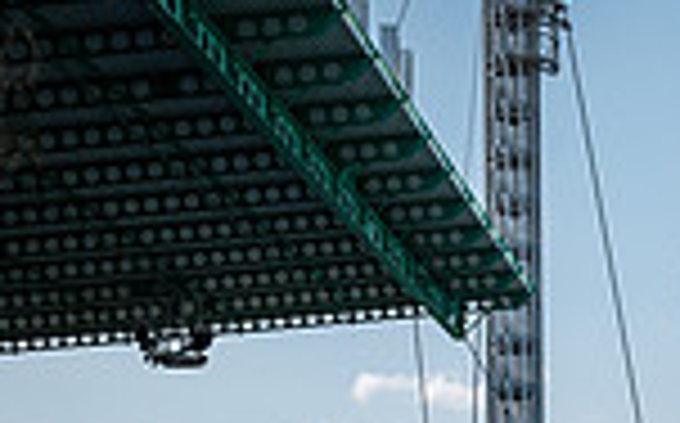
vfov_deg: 9.3
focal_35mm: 133
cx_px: 910
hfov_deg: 14.9
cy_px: 795
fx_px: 2462
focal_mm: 32
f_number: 5.6
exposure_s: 1/2500
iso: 400
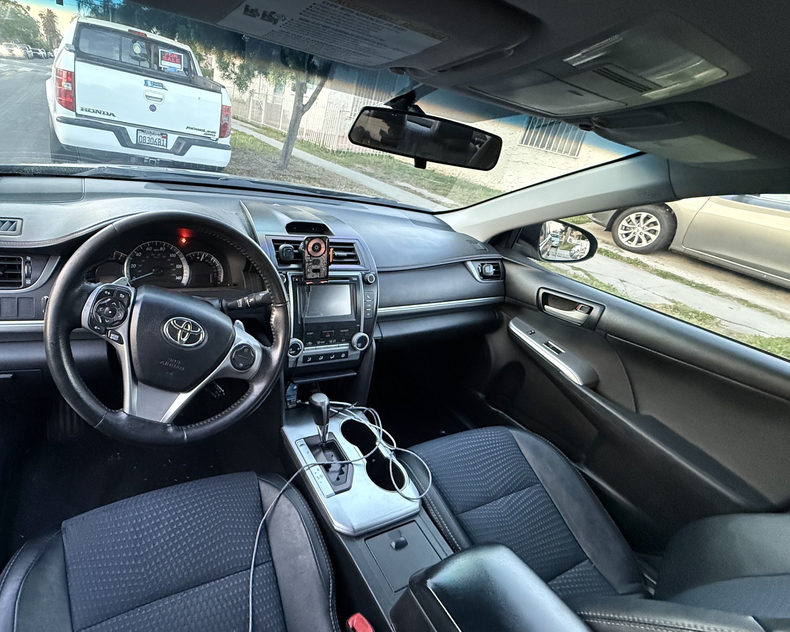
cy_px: 305
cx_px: 301
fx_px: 397
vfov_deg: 76.9
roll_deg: -10.4
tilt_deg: -26.3
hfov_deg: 88.0
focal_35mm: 17
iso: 1000
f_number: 2.2
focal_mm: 2.22
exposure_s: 1/60
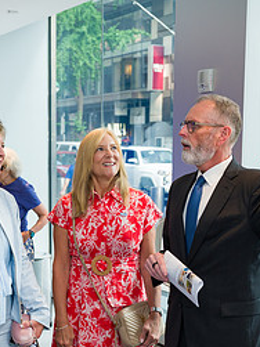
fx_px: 692
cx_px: 79
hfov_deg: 21.2
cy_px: 242
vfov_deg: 27.9
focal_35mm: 69
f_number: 3.5
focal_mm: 30.5
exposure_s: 1/200
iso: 400
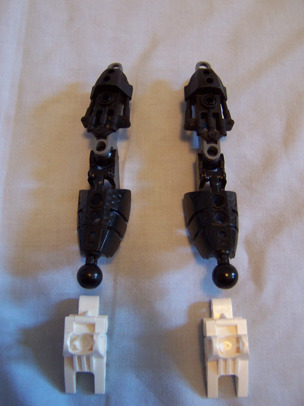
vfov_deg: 51.4
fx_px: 422
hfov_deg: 39.7
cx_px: 152
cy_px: 203
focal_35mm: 36
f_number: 2.8
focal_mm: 5.6
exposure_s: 1/15
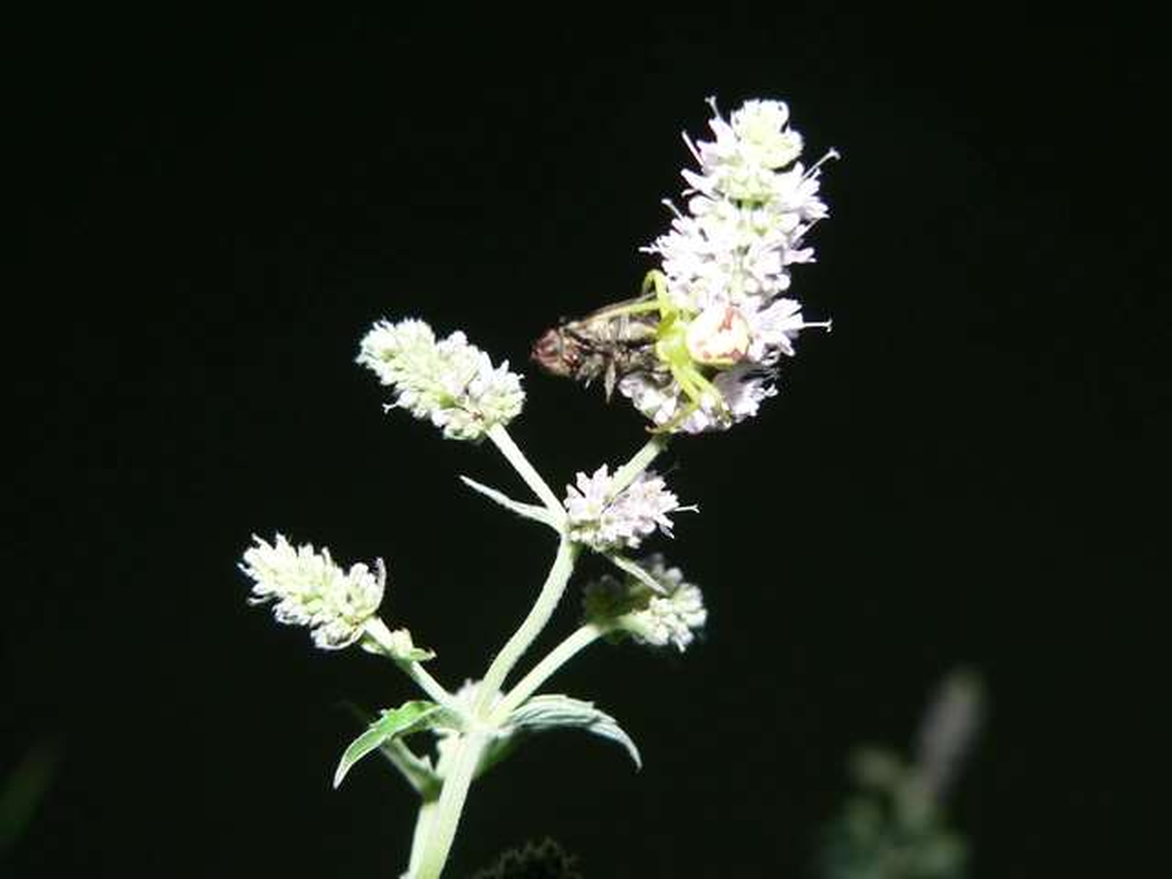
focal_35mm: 73
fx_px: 2472
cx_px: 586
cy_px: 440
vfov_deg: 20.2
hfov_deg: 26.7
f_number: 4
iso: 100
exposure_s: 1/60
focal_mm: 12.1
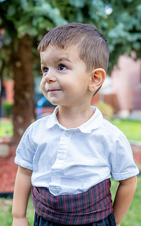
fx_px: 313
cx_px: 67
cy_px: 148
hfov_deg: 25.4
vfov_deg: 39.2
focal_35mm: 51
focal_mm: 38
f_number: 2.8
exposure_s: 1/800
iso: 320
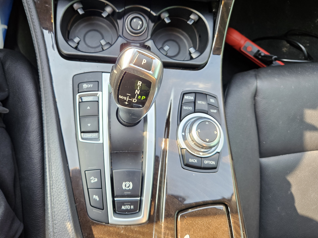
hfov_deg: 65.0
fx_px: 248
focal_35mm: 27
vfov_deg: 51.2
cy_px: 102
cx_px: 136
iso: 160
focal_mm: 5.4
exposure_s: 1/120
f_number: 1.8
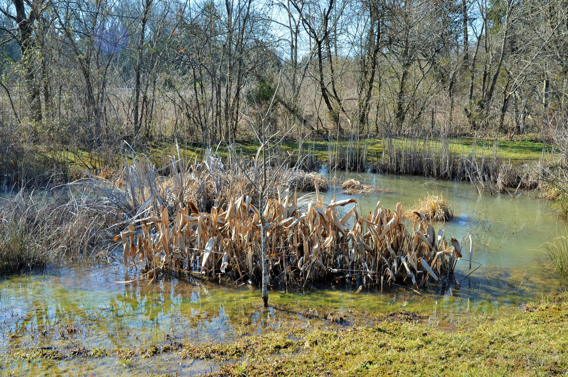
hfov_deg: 49.6
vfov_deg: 34.1
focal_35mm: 39
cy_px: 188
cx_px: 284
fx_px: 614
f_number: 7.1
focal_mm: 26
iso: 200
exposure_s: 1/200
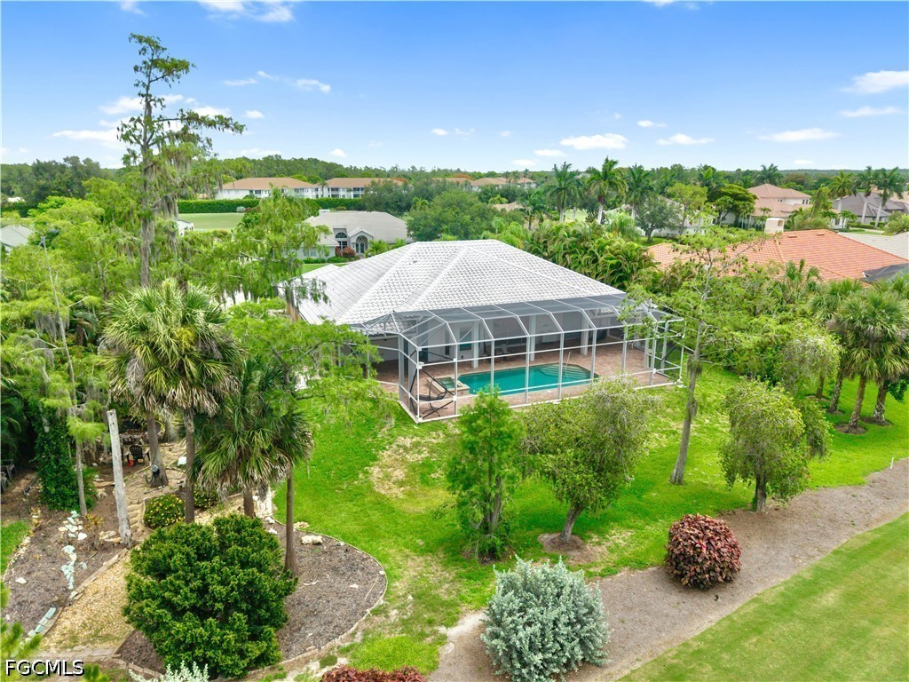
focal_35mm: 24
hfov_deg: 71.6
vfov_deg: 56.8
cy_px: 341
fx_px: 630
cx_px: 454
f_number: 1.8
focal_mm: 8.67
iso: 100
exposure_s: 1/400
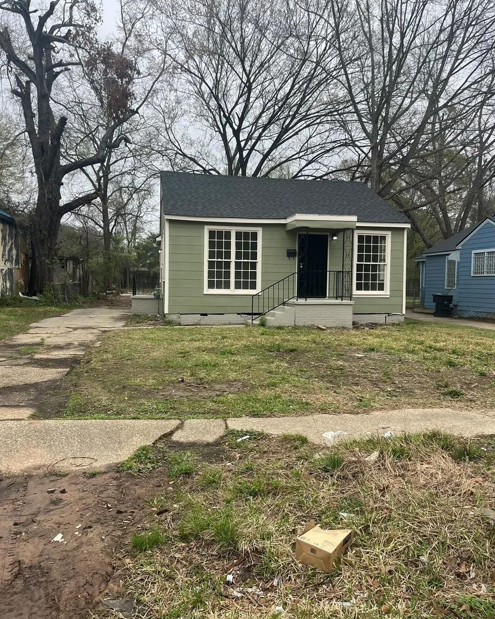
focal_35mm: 28
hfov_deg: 51.5
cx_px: 250
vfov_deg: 62.2
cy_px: 314
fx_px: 513
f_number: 1.6
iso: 50
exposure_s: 1/928
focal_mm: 5.1
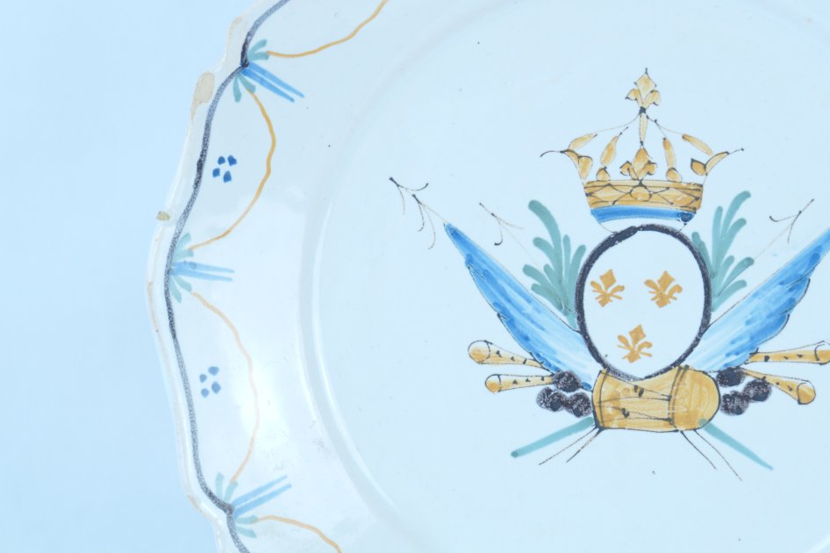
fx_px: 2411
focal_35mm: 105
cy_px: 240
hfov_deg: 19.5
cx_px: 331
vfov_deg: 13.1
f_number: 9
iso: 200
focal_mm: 55
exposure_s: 1/8
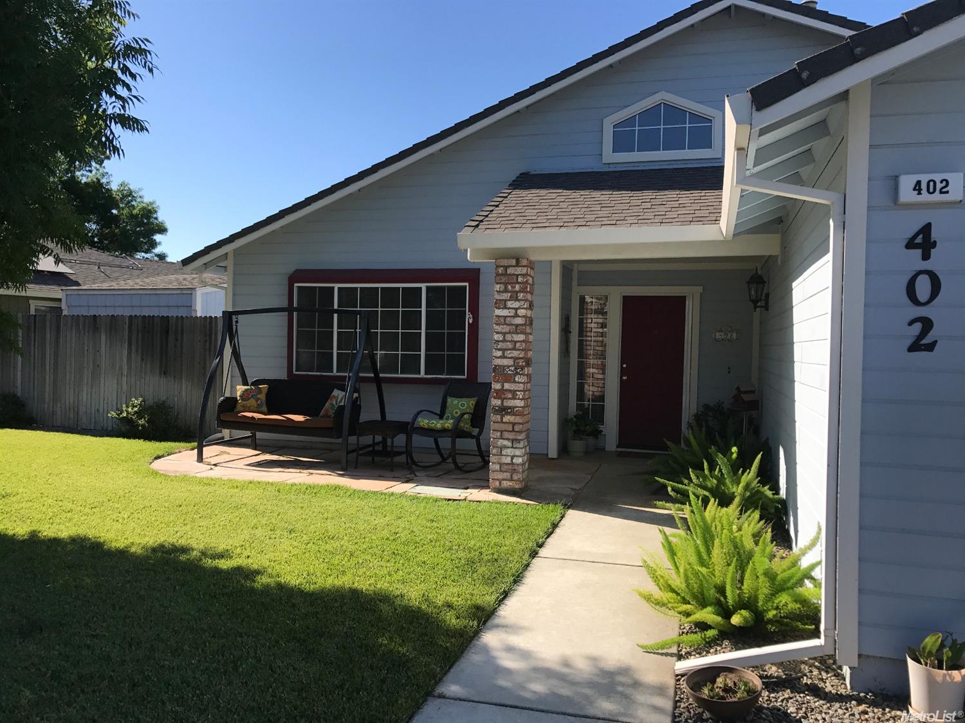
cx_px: 482
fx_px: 780
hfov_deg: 63.5
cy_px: 362
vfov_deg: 49.7
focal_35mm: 28
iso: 20
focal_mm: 3.99
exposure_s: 1/1742
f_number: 1.8
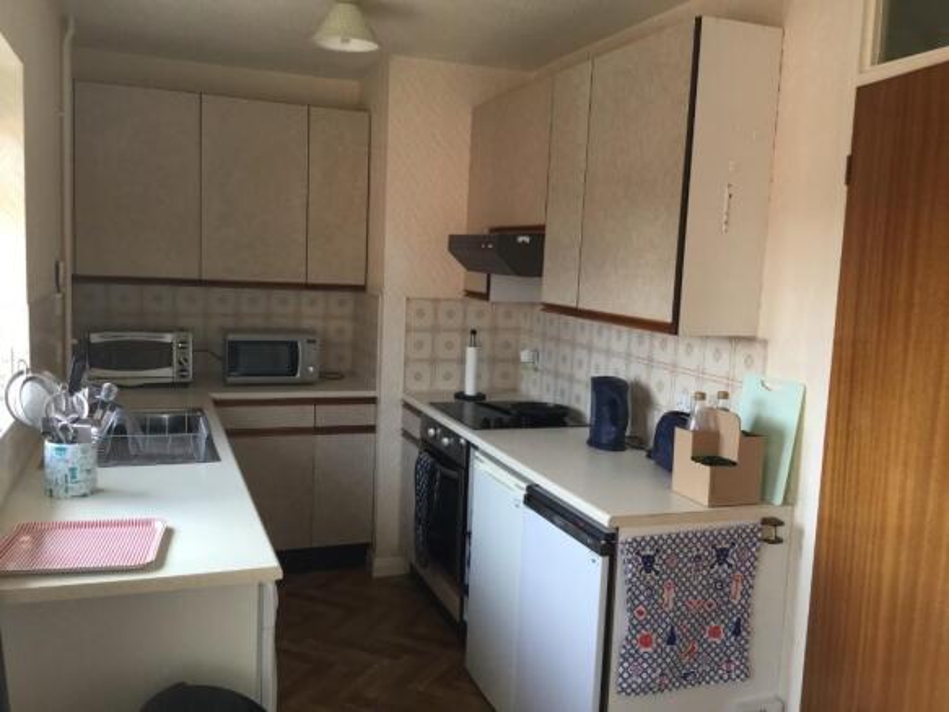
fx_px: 850
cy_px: 356
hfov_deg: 58.4
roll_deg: -2.0
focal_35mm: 31
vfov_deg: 45.4
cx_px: 474
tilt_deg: -6.8
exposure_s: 1/40
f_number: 2.4
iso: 25
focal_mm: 3.3
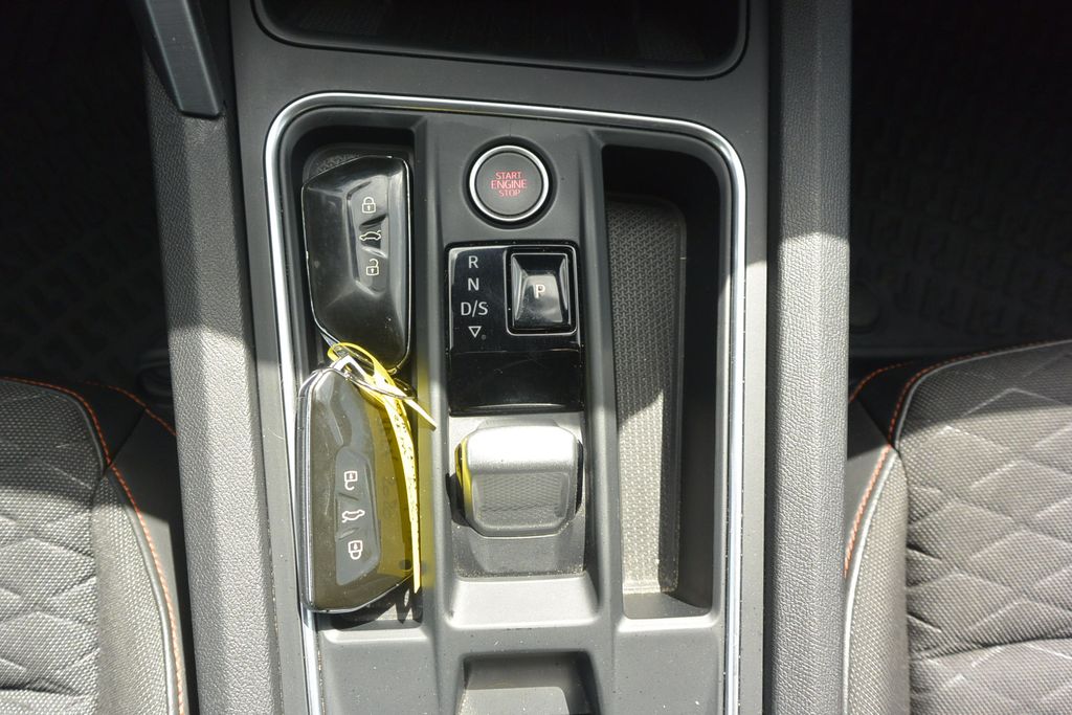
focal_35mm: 29
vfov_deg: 45.0
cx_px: 536
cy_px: 358
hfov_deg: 63.7
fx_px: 864
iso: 180
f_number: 4
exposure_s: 1/250
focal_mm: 11
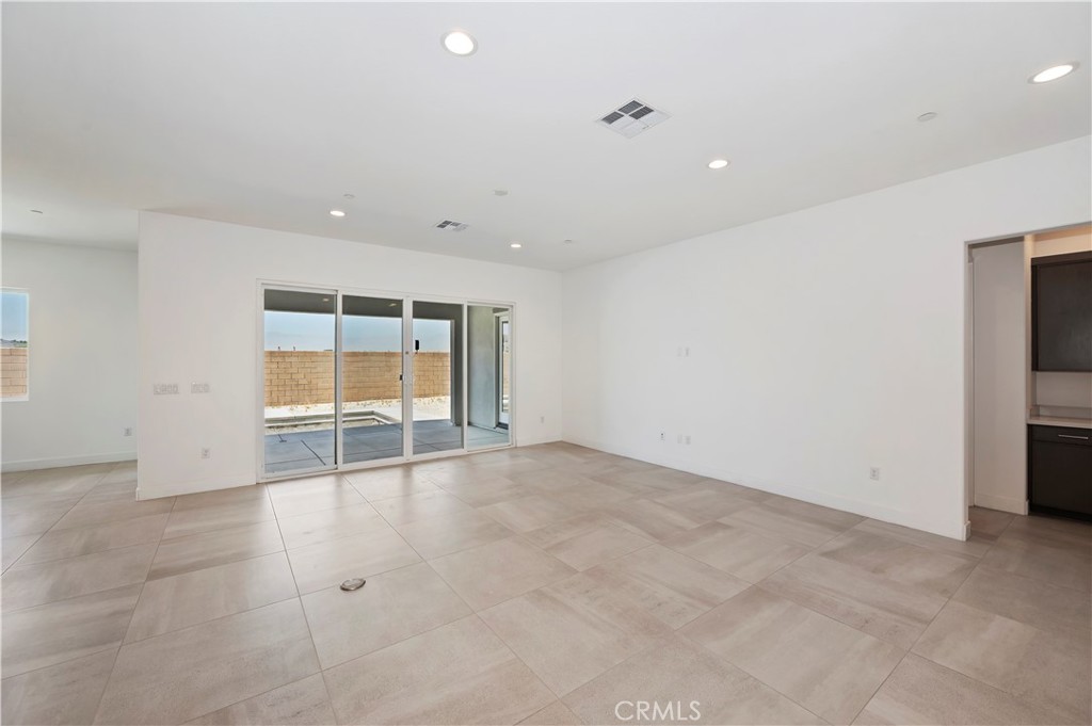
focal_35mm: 14
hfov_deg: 104.3
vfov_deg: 81.1
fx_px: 424
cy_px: 363
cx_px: 546
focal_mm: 14
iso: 100
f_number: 8
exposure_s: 1/20
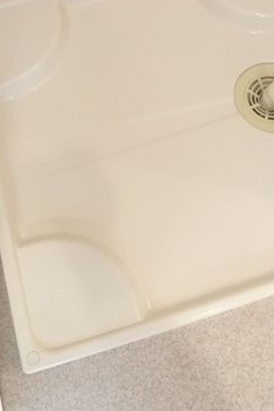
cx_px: 154
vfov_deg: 44.1
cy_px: 148
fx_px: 502
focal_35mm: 44
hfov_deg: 30.5
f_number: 2
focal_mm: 5.1
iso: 400
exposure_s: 1/30
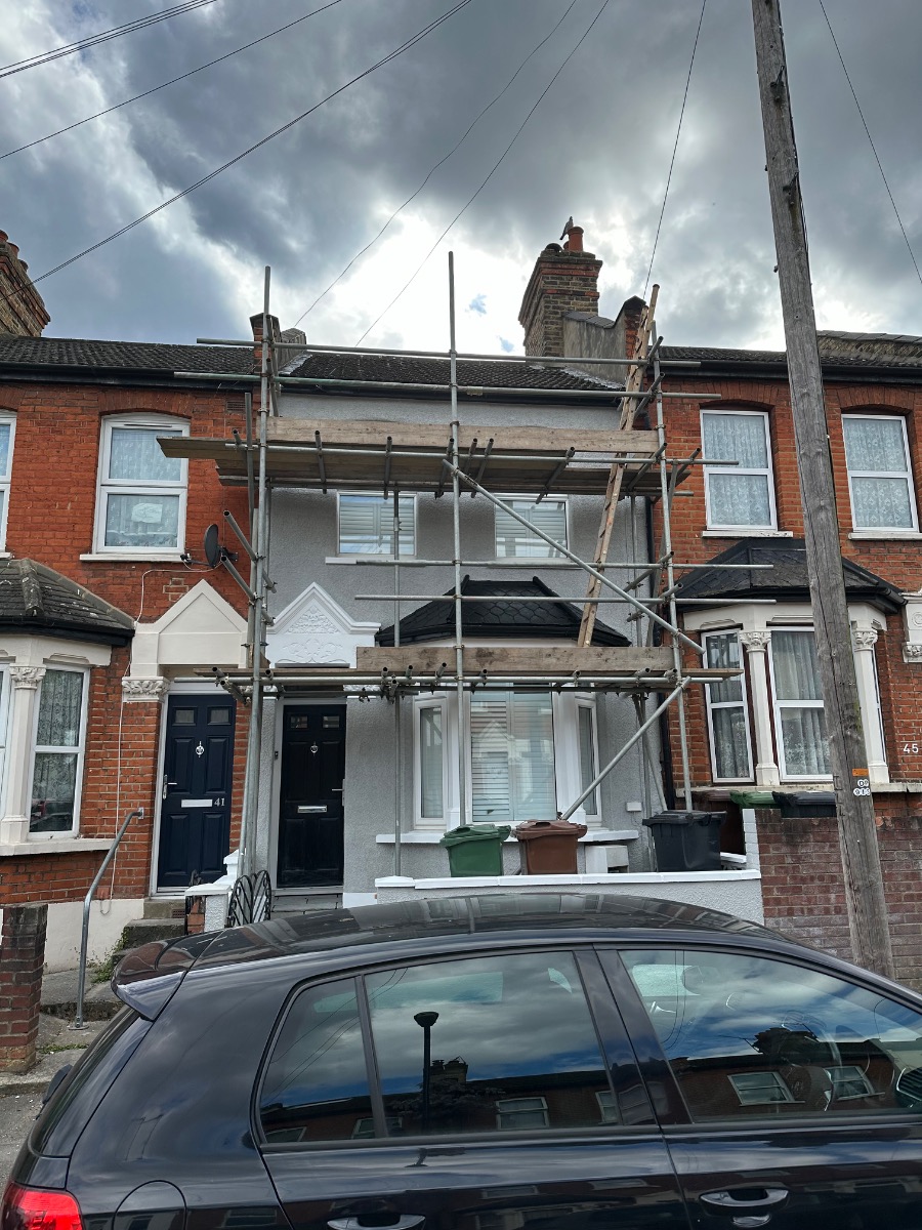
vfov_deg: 71.6
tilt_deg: +14.2
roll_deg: +1.8
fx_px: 852
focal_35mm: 24
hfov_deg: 56.8
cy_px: 615
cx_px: 461
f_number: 1.78
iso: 80
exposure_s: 1/2353
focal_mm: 6.86
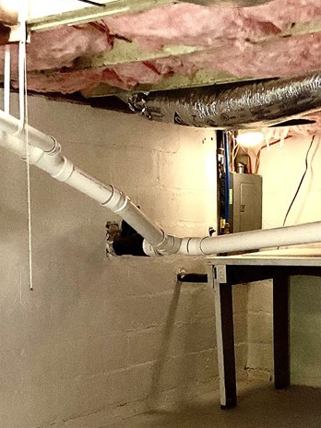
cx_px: 183
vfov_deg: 29.9
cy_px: 305
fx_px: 791
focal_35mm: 64
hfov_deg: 22.9
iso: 16
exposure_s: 1/749
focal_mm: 3
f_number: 1.8
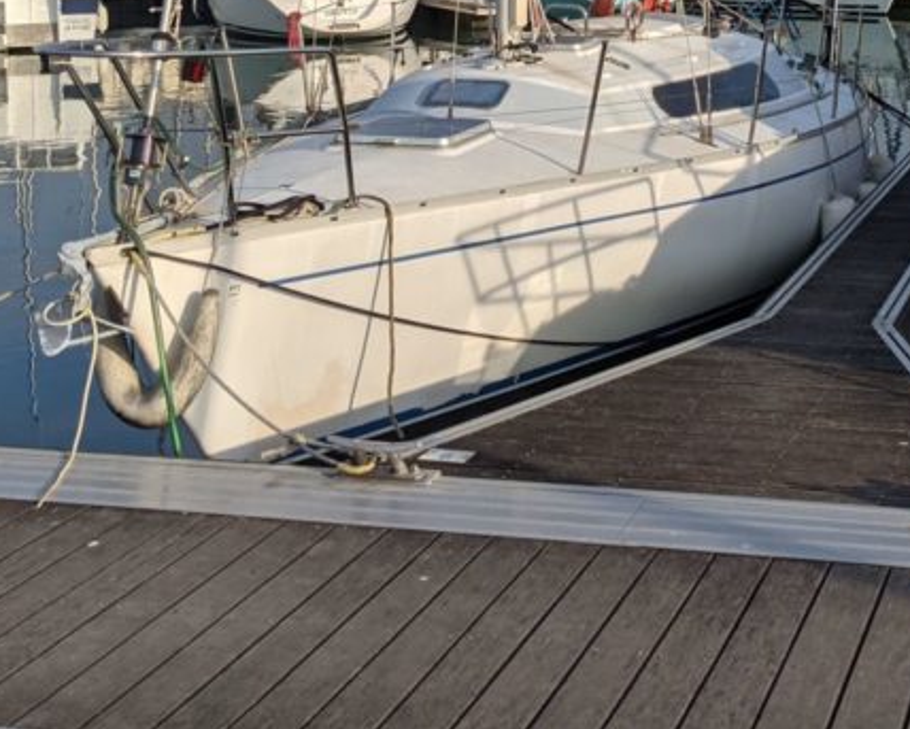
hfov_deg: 29.1
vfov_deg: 22.8
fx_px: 1698
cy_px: -83
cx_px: 772
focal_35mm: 63
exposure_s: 1/4673
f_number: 1.73
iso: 61
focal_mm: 4.38
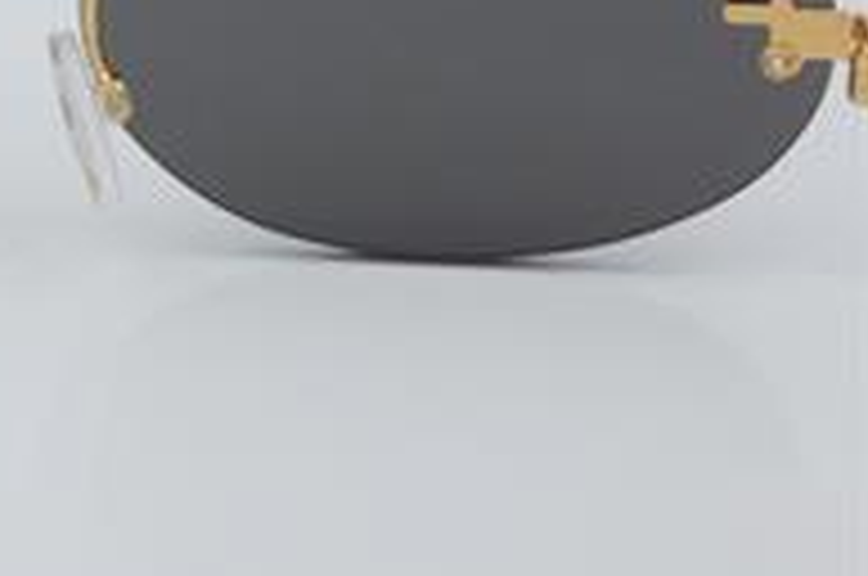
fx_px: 4117
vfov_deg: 8.0
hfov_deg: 11.9
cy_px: 9
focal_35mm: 171
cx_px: -27
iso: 100
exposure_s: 1/4
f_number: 32
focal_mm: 55
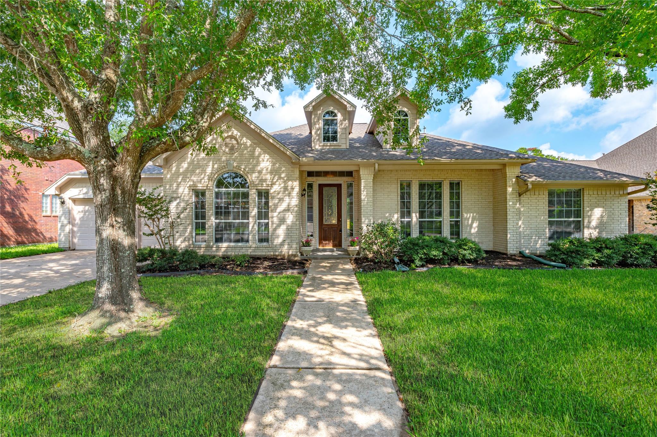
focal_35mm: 16
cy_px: 218
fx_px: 292
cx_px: 328
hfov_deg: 96.8
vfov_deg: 73.7
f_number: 16
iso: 125
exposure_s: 1/30
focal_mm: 16
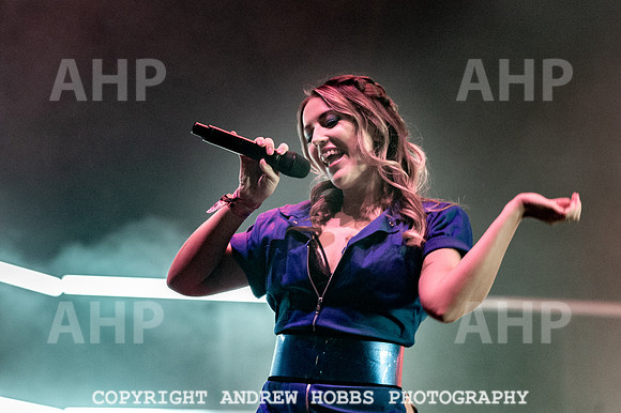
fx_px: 3071
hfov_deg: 11.5
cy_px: 176
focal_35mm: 178
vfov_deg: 7.7
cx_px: 357
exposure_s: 1/250
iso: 6400
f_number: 4.5
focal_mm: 155
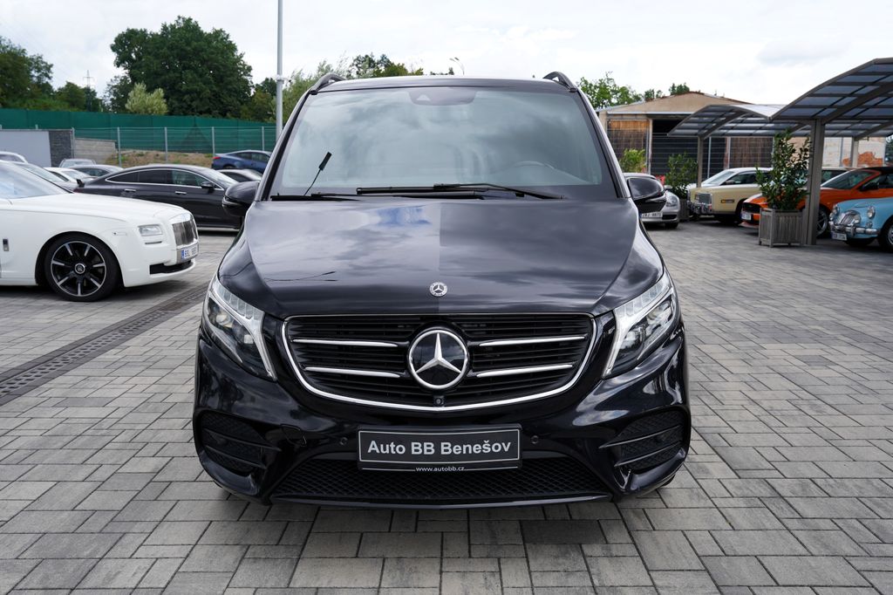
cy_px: 298
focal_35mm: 31
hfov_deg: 60.3
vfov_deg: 42.3
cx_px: 446
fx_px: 769
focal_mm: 31
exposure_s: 1/200
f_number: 6.3
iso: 100
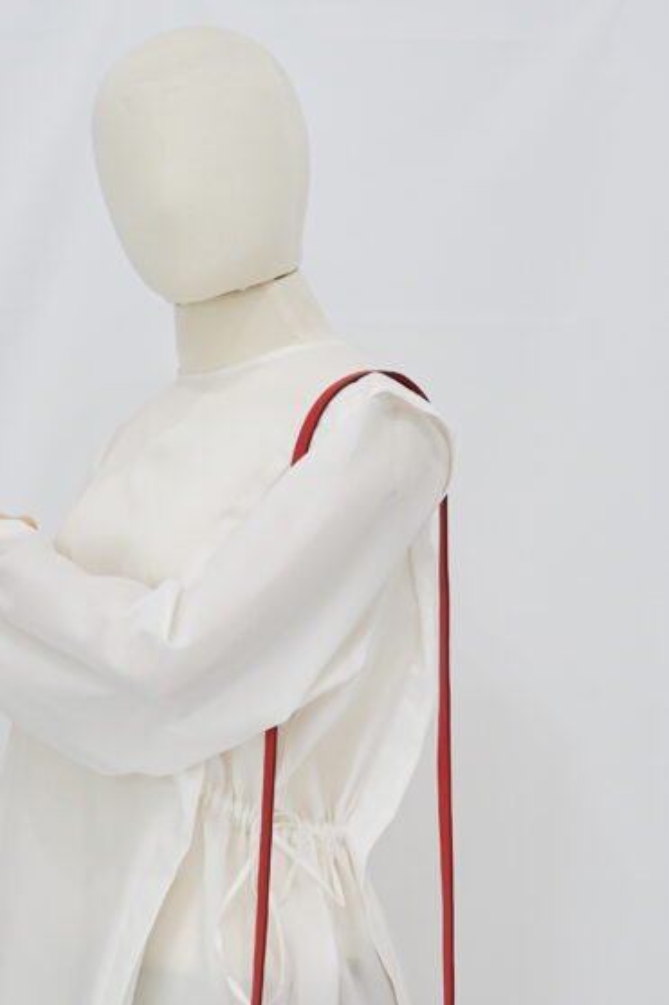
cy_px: 866
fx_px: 2566
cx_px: 241
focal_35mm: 92
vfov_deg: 21.7
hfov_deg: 14.8
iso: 640
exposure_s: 1/15
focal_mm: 50
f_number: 5.6
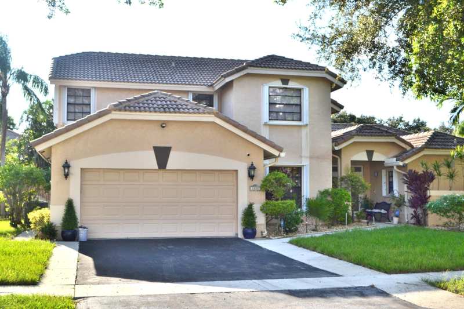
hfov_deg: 45.0
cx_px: 232
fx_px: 561
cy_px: 154
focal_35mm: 44
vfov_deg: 30.8
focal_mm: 29
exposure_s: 1/200
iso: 100
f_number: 7.1
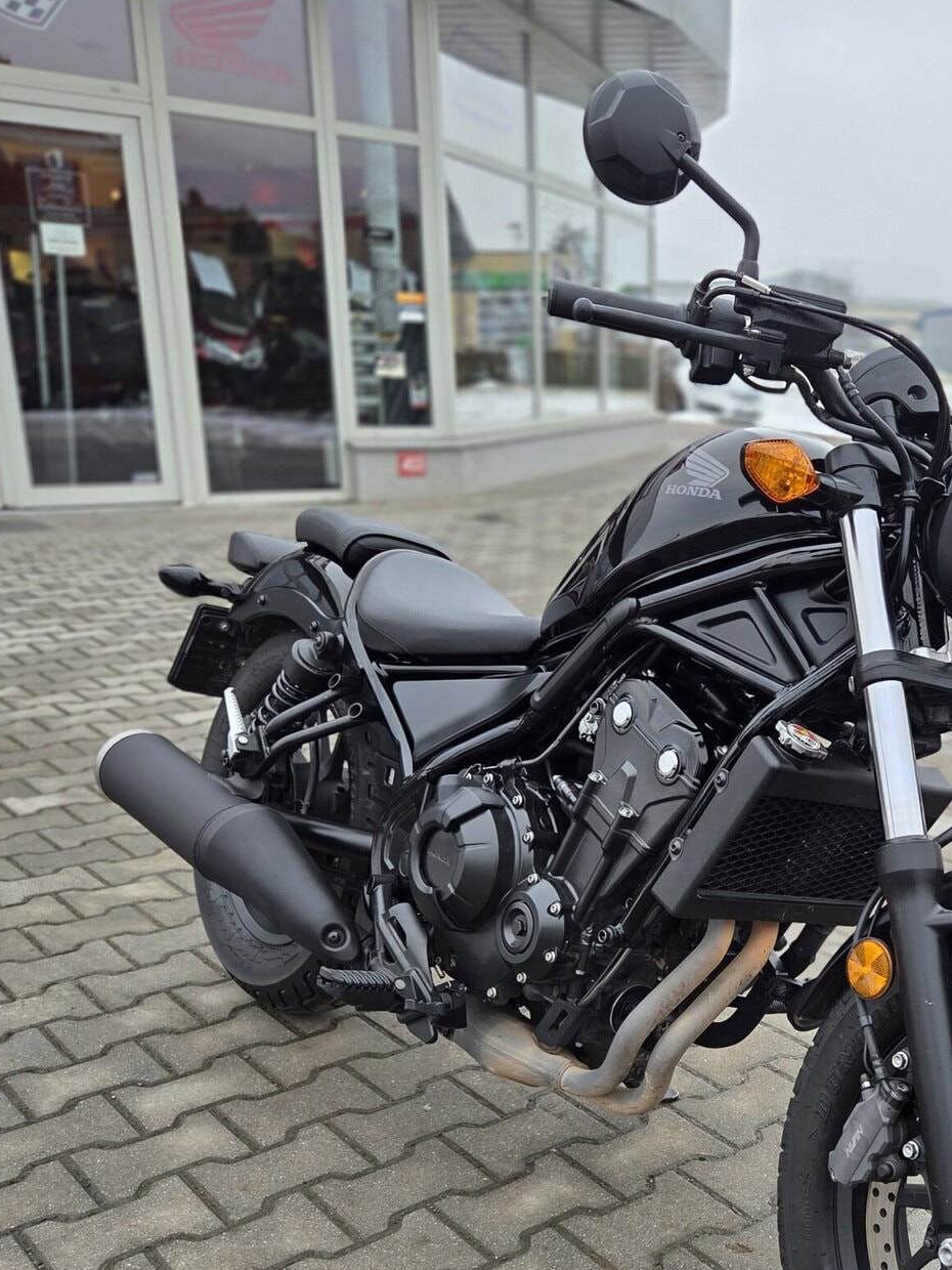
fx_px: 1393
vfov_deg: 48.0
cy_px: 872
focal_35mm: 38
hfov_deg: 36.4
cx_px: 761
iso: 50
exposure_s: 1/180
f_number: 1.8
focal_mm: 5.4
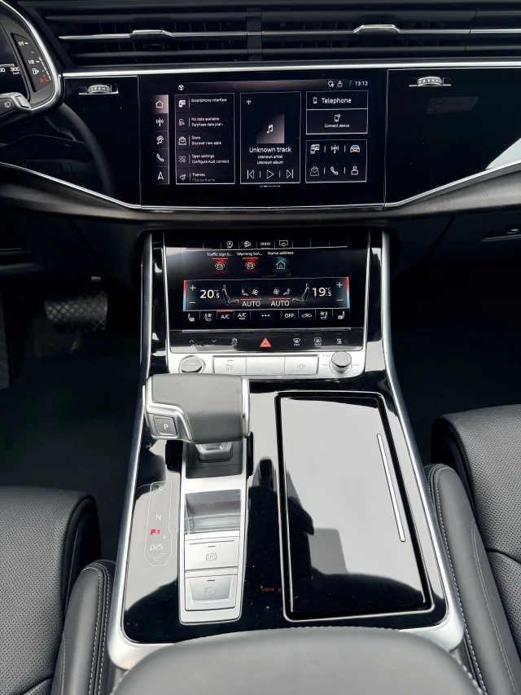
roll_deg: +1.6
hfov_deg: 56.8
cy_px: 348
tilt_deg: -38.7
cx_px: 260
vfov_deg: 71.6
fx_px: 482
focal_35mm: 24
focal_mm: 6.76
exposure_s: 1/176
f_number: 1.78
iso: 125
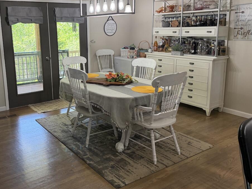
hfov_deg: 53.2
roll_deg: +2.0
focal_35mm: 34
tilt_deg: -11.4
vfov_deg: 41.6
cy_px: 76
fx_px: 248
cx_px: 89
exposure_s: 1/144
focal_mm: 6.76
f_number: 1.78
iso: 200
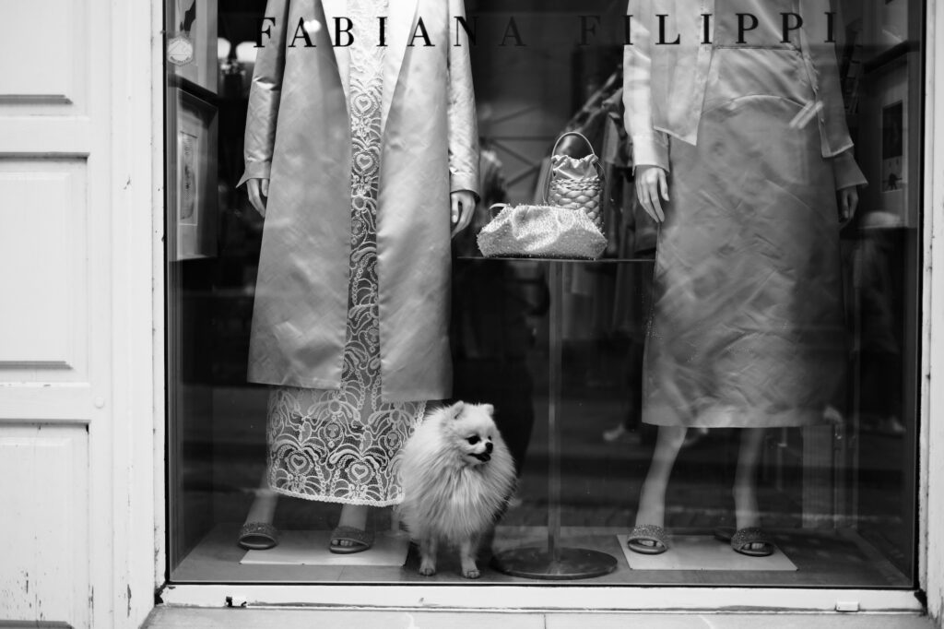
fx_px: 1389
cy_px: 314
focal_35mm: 53
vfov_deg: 25.5
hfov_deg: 37.5
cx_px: 472
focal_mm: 35
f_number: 1.4
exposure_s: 1/1000
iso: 160
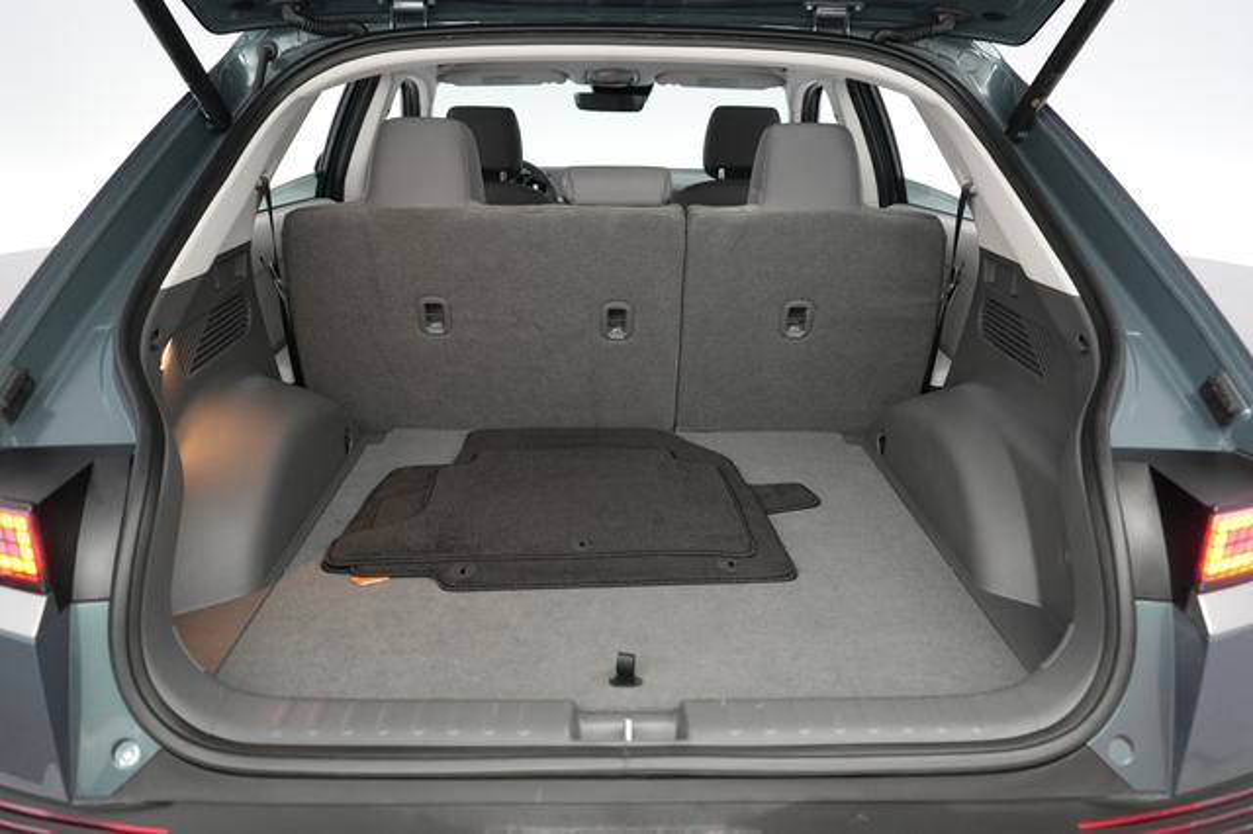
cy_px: 417
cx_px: 626
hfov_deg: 67.4
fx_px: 939
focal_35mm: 27
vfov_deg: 47.9
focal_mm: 27
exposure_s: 1/160
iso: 4000
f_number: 2.8
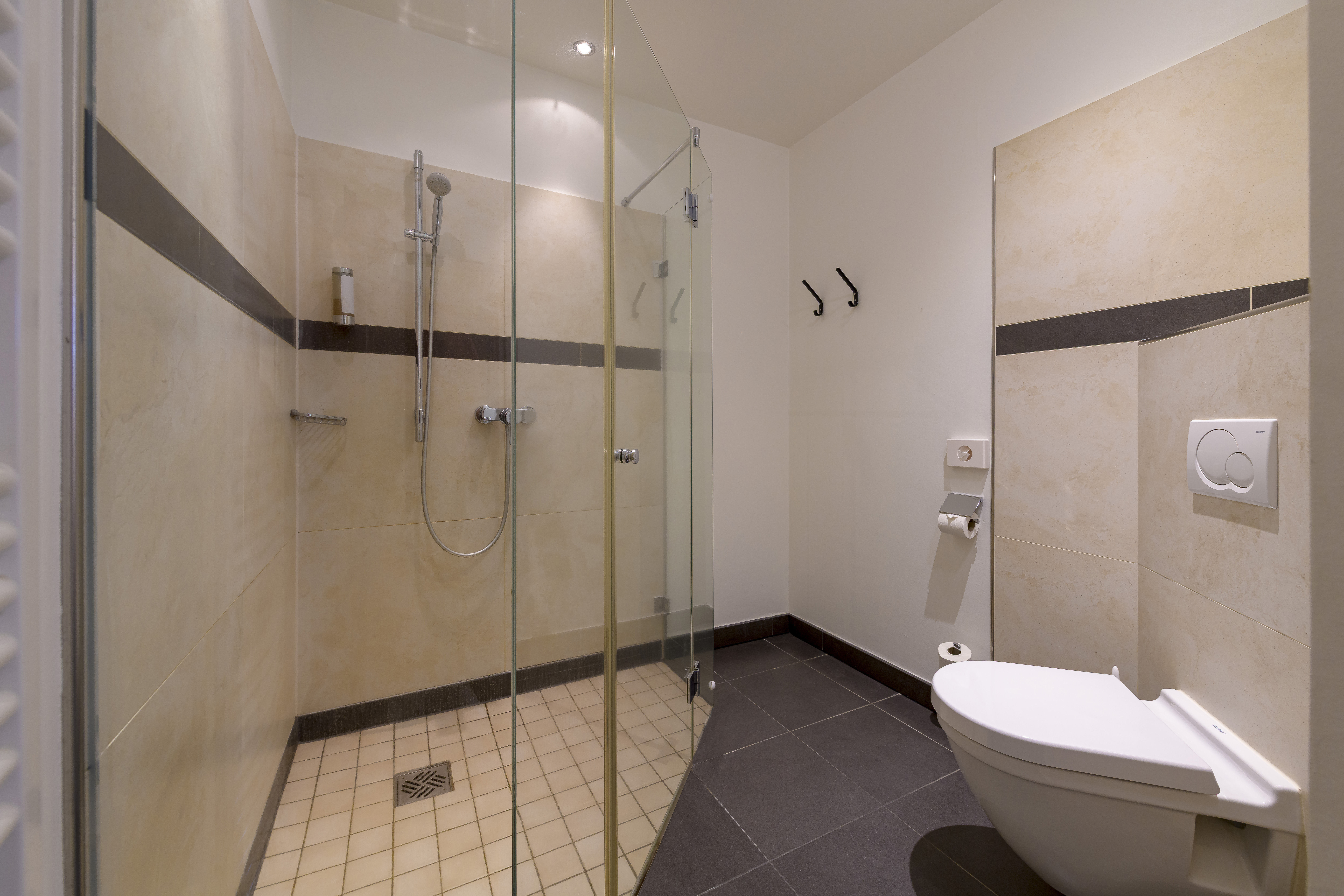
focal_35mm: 14
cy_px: 448
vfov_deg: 81.2
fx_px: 523
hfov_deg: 104.3
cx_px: 672
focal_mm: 14
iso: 400
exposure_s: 1/50
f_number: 8
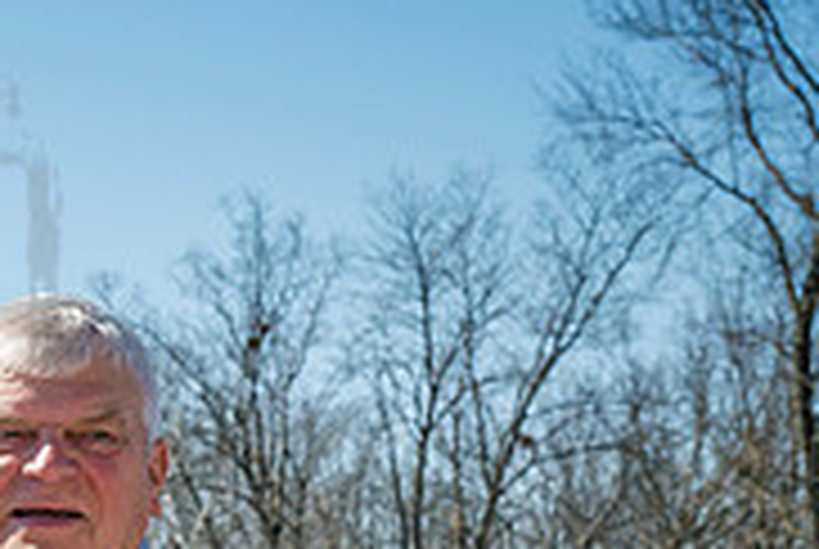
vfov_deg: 8.4
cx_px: -216
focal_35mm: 159
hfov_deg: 12.5
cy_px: 866
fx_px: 3623
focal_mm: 50
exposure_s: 1/640
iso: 400
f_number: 9
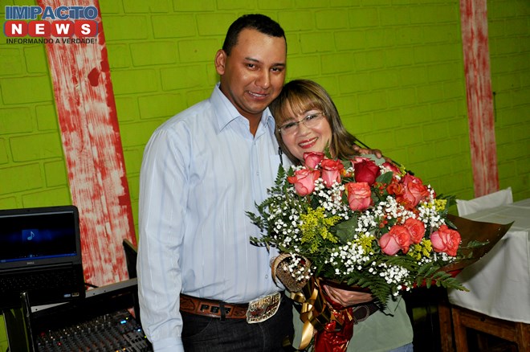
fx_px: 662
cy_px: 176
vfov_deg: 29.8
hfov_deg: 43.7
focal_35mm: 45
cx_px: 265
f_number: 4.2
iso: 800
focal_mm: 30
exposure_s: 1/60
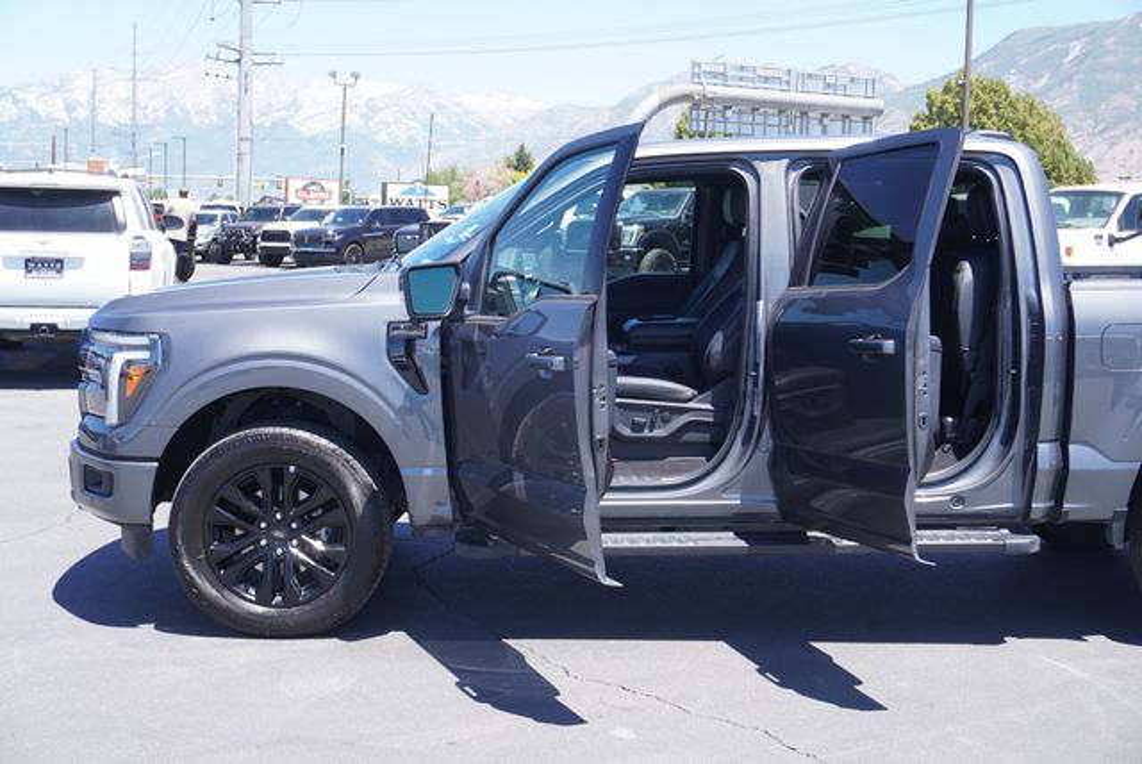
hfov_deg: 42.3
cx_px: 571
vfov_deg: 29.0
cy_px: 382
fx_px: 1476
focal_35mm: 46
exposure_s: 1/100
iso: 100
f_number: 6.3
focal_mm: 31
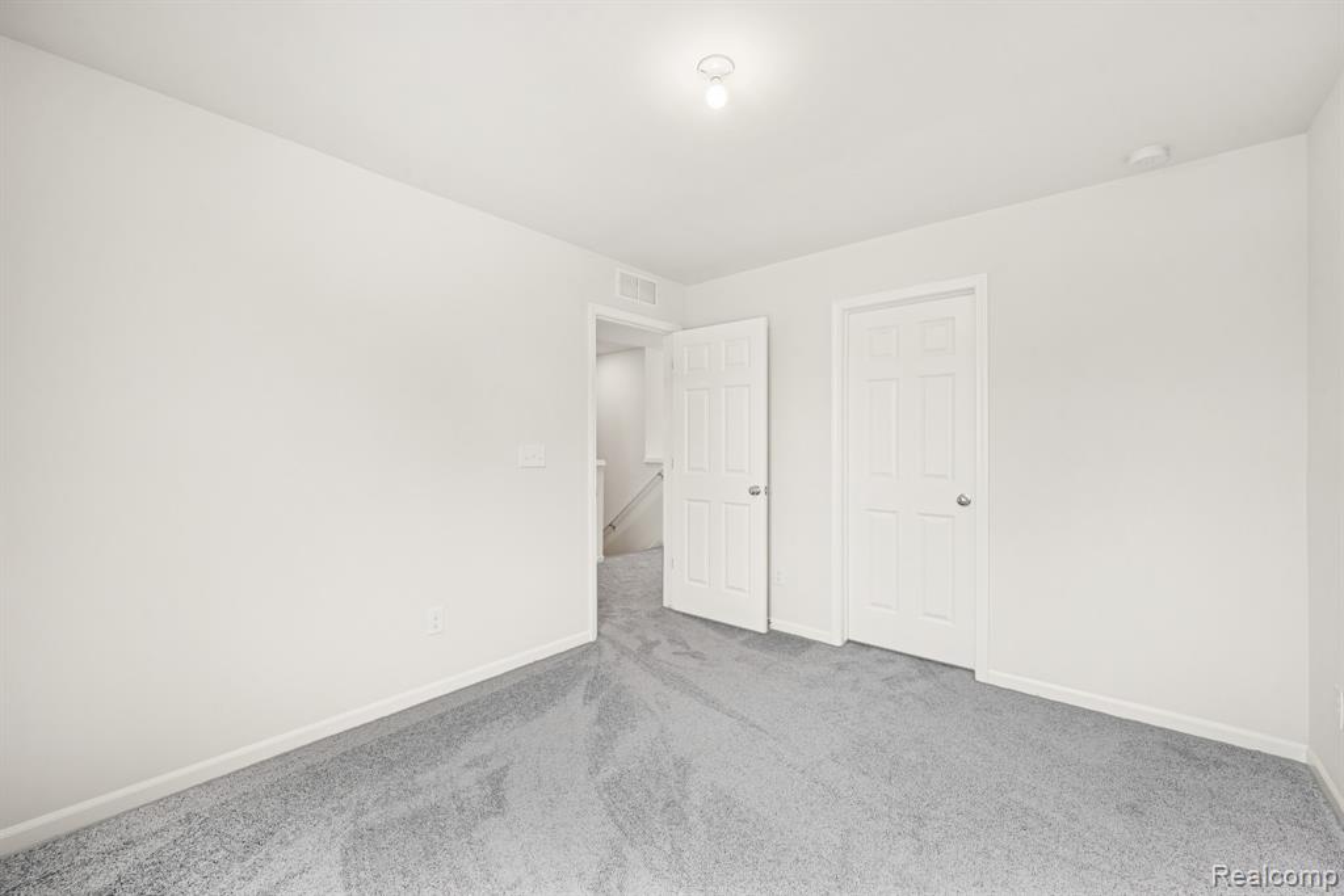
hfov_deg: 104.2
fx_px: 523
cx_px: 672
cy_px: 448
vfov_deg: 81.2
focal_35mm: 14
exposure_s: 1/1.67
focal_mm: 14
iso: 100
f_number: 9
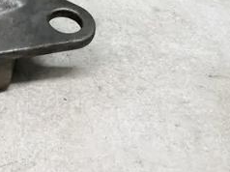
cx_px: -72
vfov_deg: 19.4
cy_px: -50
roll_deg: +0.0
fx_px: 465
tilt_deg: -30.8
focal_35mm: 70
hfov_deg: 24.2
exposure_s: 1/100
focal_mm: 4.2
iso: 125
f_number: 1.6
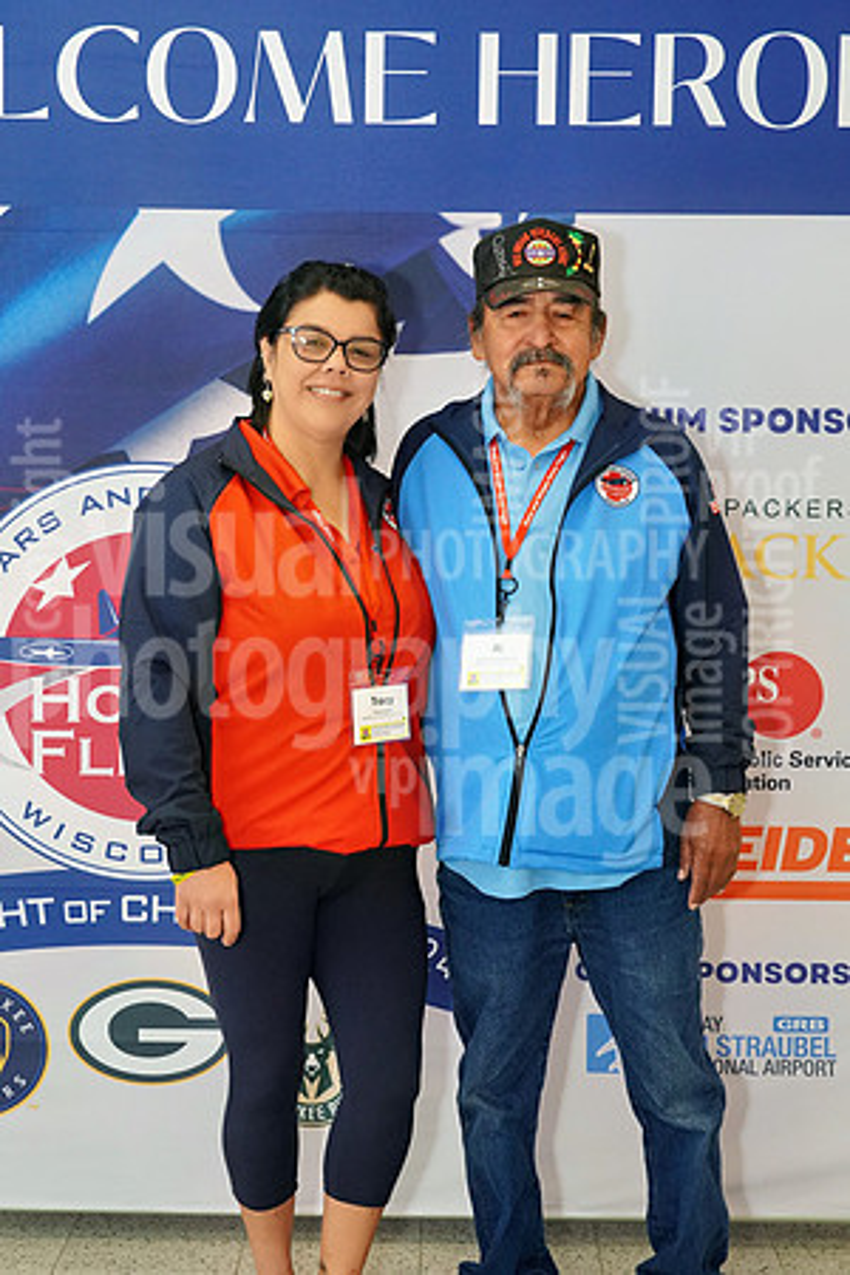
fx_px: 2337
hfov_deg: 20.6
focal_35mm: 66
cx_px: 425
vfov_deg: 30.5
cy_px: 638
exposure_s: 1/100
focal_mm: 44
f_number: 8
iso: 1600
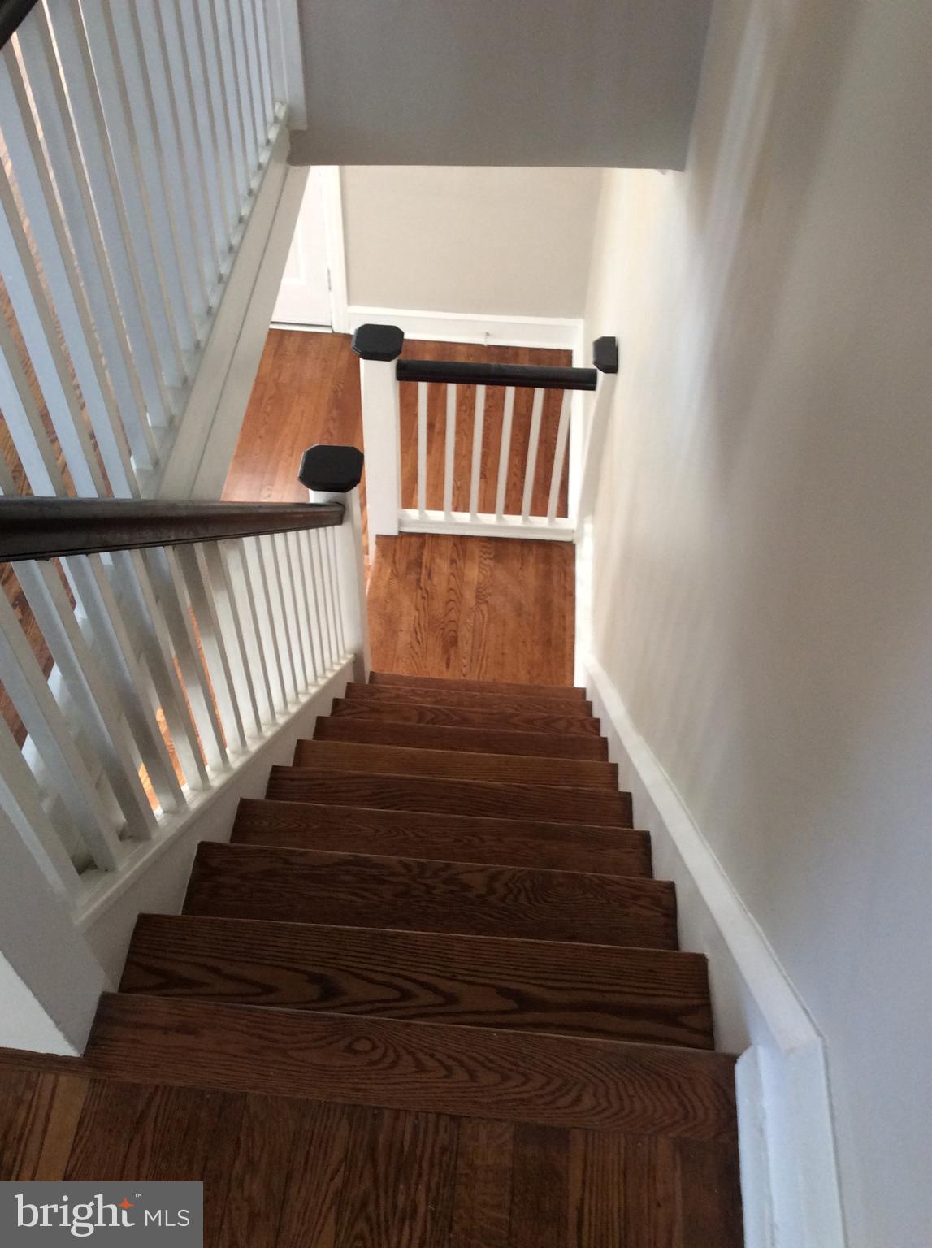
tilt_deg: -50.0
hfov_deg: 44.0
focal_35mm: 32
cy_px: 624
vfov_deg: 56.9
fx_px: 1152
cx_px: 466
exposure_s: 1/24
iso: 80
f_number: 2.4
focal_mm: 3.3
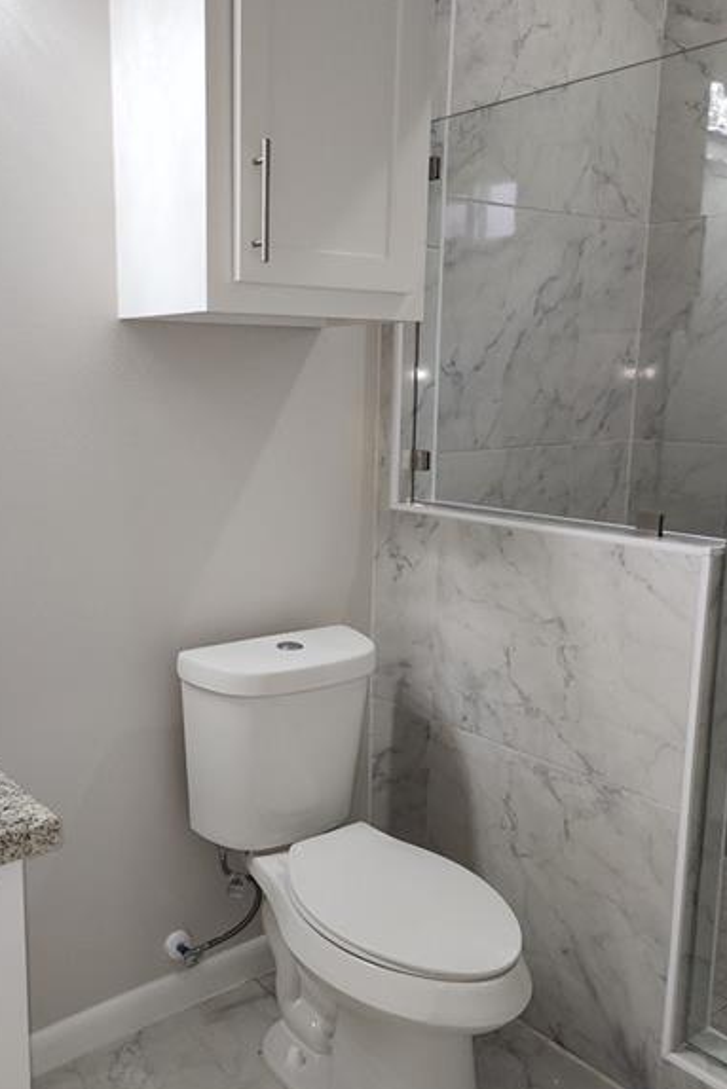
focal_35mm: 32
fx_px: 969
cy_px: 541
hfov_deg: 40.8
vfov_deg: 58.7
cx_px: 260
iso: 64
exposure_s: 1/60
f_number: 1.8
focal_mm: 6.4
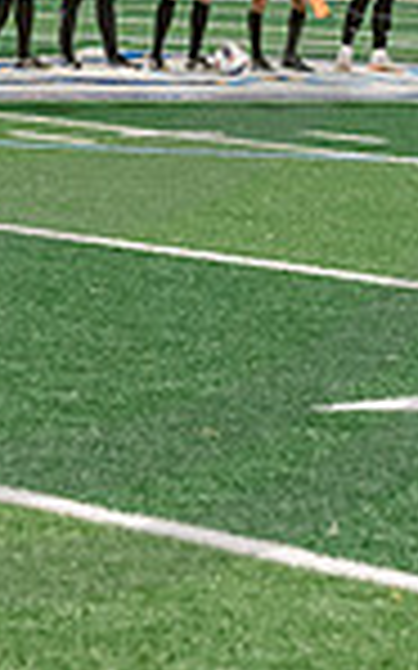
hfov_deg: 4.7
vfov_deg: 7.5
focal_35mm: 277
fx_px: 5054
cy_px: -191
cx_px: -27
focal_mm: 70
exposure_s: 1/320
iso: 2500
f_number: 4.5
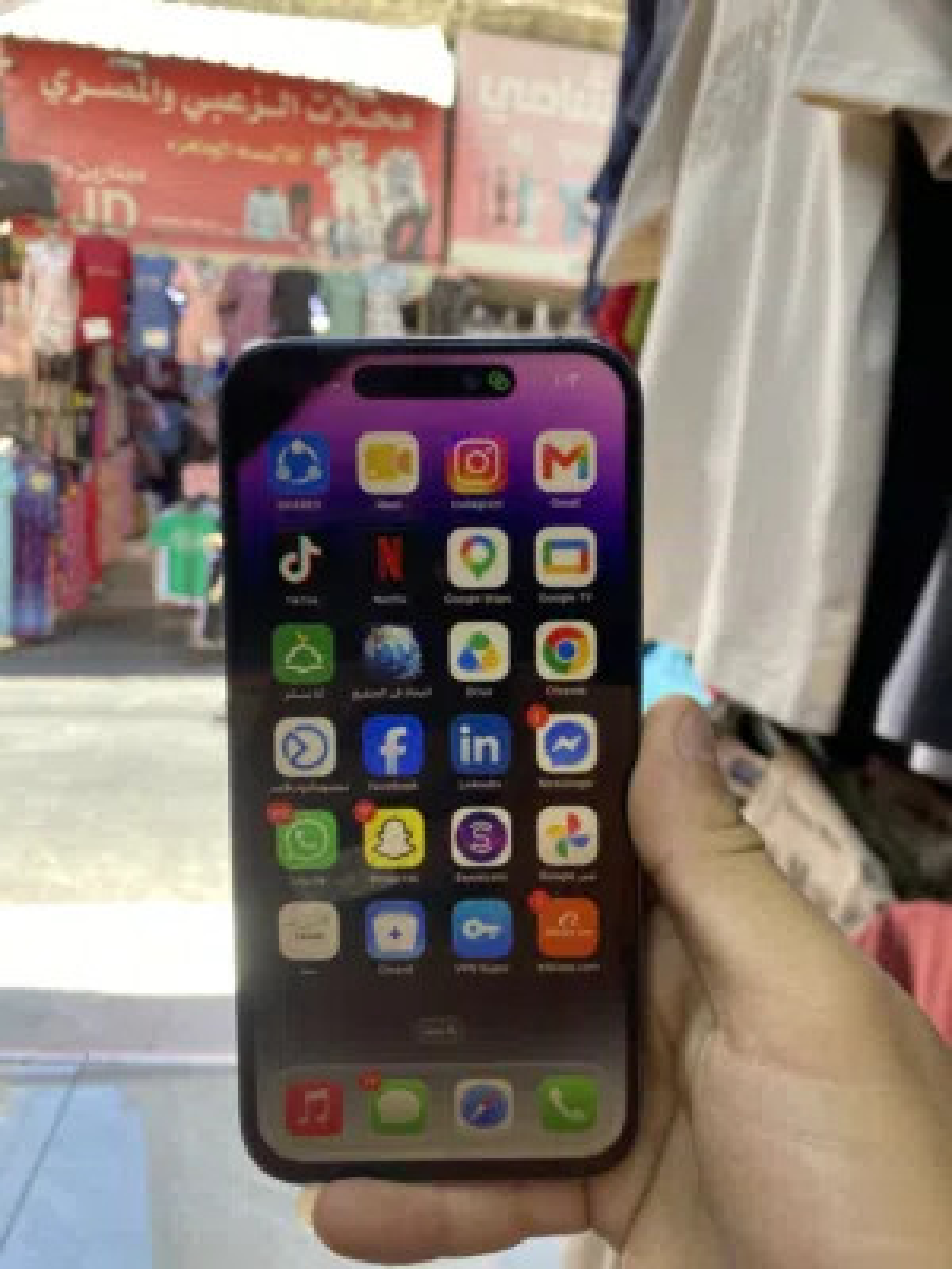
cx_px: 476
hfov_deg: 53.1
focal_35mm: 26
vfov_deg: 67.3
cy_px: 634
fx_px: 953
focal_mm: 4.25
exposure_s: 1/130
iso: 32
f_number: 1.8
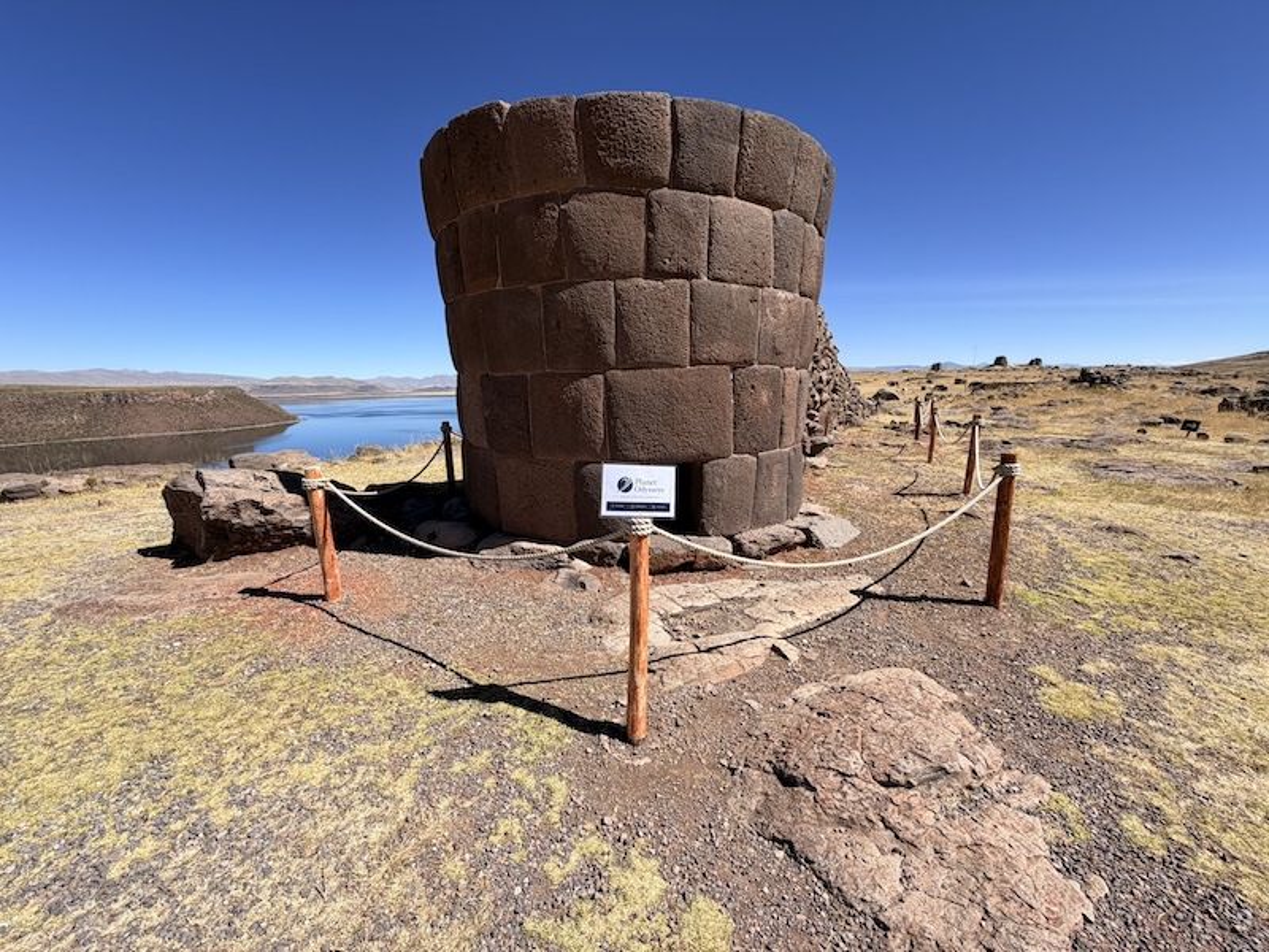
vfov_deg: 85.7
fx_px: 513
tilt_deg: -10.3
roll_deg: +1.5
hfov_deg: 102.1
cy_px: 476
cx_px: 634
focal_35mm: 14
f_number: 2.2
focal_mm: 2.22
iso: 25
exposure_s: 1/770
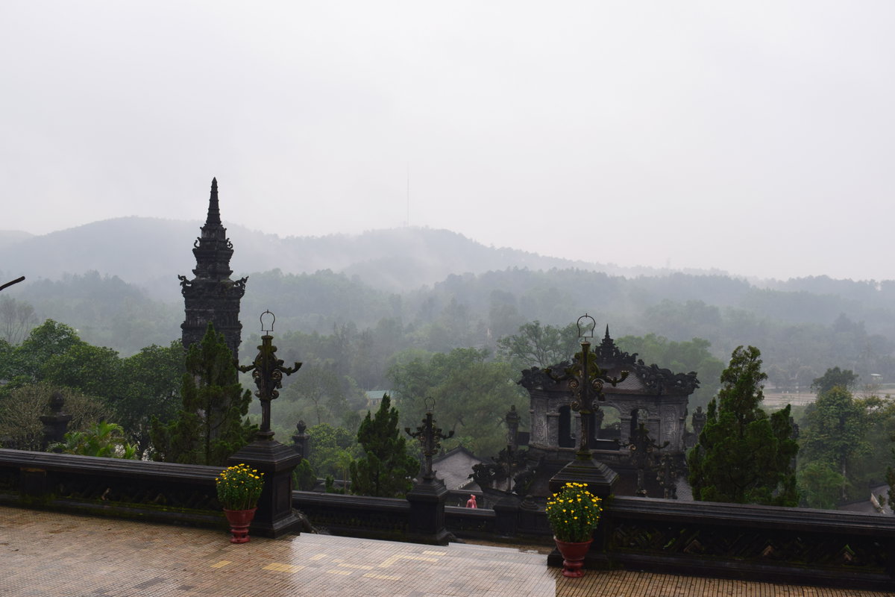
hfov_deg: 51.3
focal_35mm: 38
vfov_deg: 35.5
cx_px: 448
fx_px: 932
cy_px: 298
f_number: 8
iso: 400
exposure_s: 1/80
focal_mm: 25
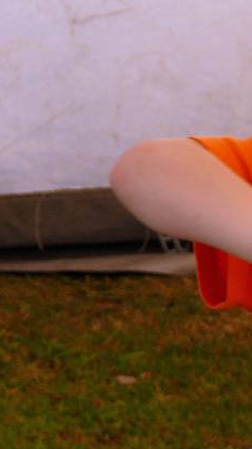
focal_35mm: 368
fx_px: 4378
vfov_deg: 5.9
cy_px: 236
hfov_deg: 3.3
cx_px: 472
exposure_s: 1/60
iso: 100
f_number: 3.6
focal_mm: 31
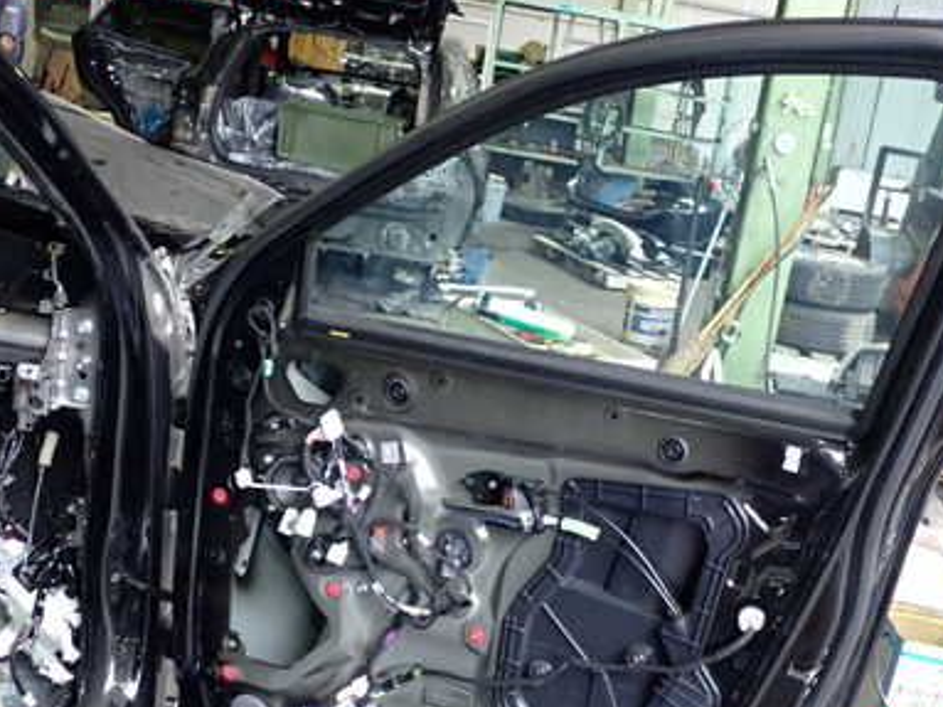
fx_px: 1280
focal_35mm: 47
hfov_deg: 40.2
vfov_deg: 30.5
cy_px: 500
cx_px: 574
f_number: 2.3
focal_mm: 5.4
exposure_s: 1/30
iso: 250
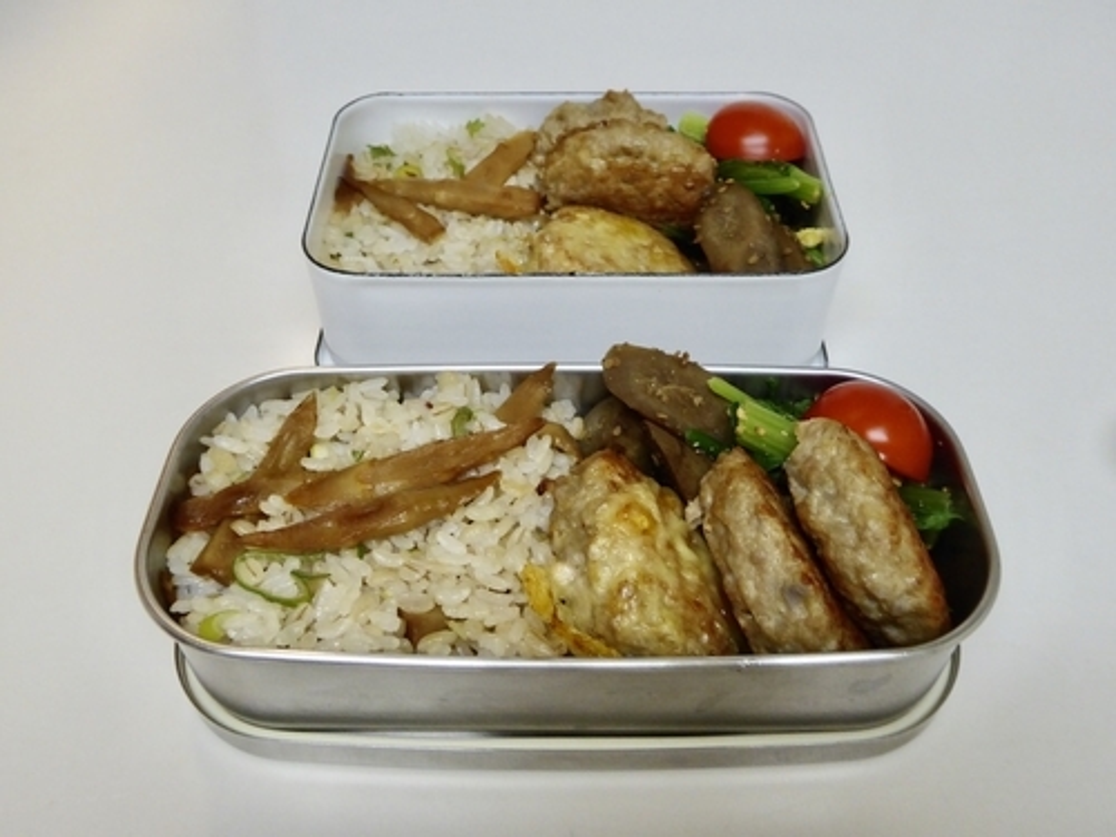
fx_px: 1032
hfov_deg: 56.8
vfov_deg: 44.2
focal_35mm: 32
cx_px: 558
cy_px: 418
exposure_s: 1/40
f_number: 3.5
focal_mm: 5.4
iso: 400
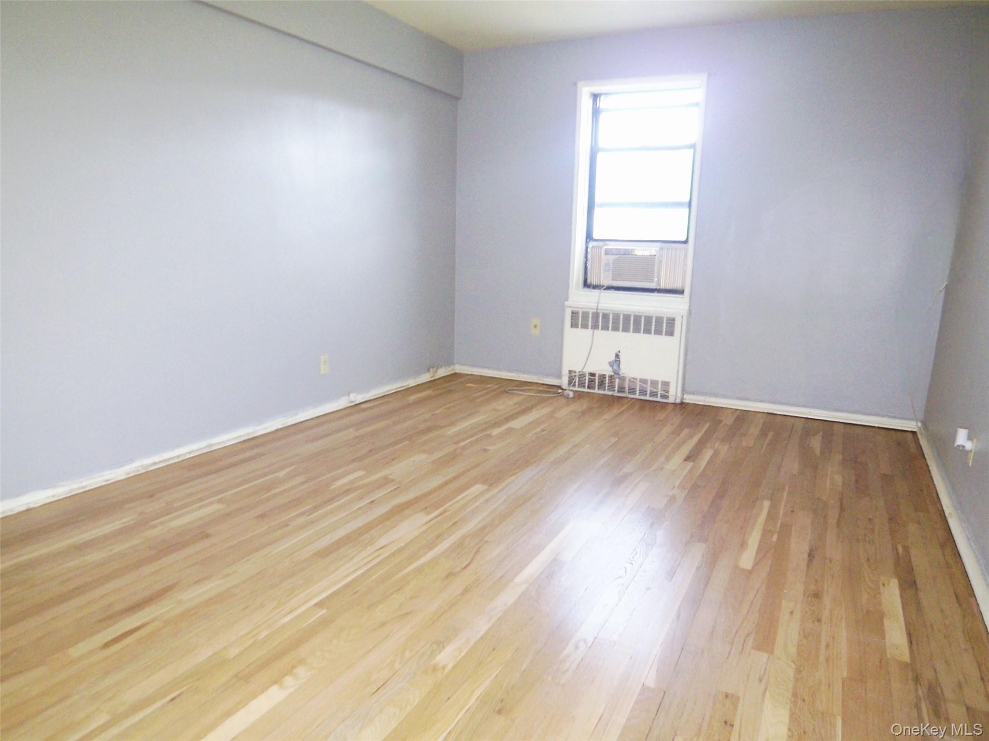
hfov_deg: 73.9
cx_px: 494
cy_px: 370
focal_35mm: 23
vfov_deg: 58.9
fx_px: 657
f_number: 2.8
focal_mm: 3.8
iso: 125
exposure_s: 1/30
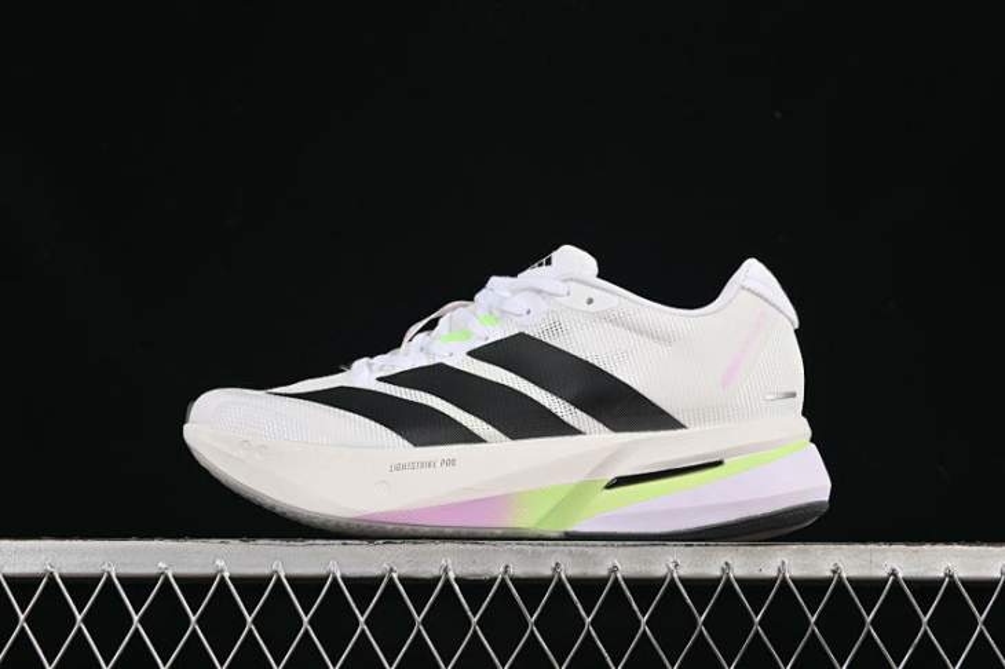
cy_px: 334
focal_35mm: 75
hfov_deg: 27.0
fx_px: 2093
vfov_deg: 18.2
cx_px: 502
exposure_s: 1/80
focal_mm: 50
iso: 160
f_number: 8
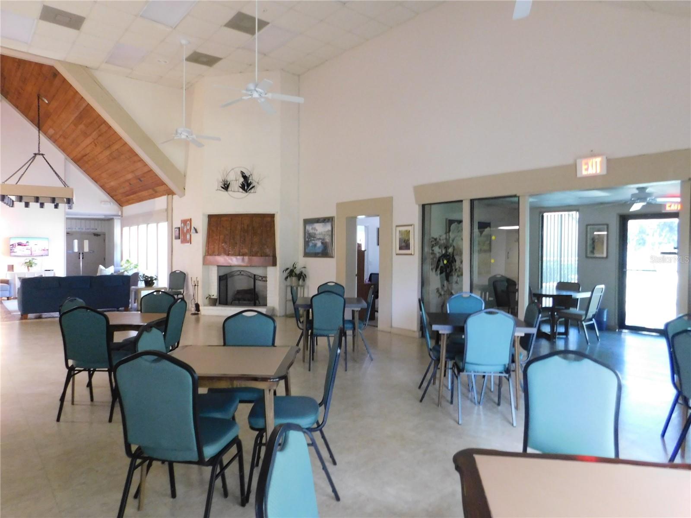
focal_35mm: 23
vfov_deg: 58.9
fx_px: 459
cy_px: 259
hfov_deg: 73.9
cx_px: 346
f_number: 3
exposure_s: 1/8
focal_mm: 4
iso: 560
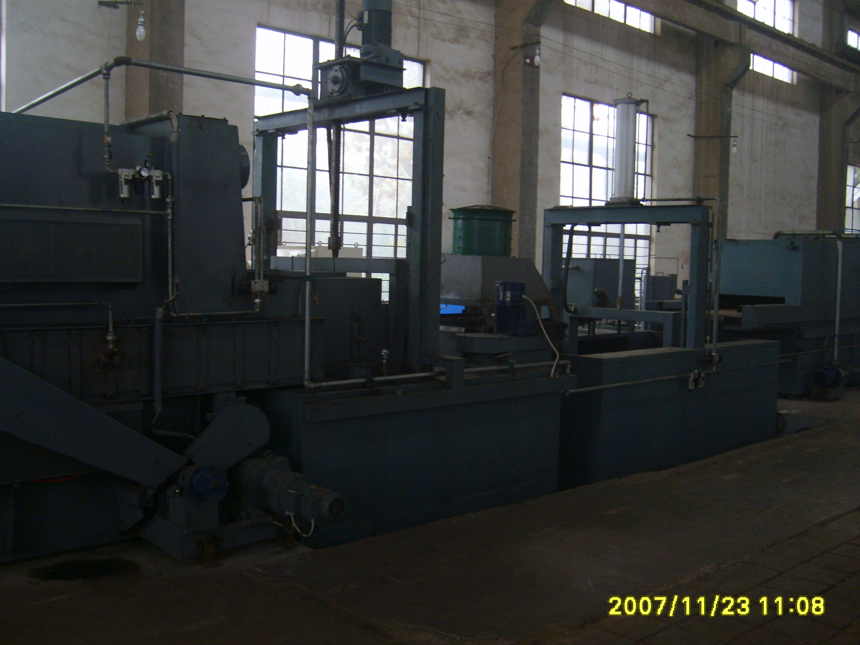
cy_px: 322
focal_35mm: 35
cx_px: 430
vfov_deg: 40.7
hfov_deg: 52.6
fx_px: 870
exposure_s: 1/30
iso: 113
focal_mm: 5.8
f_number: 2.8
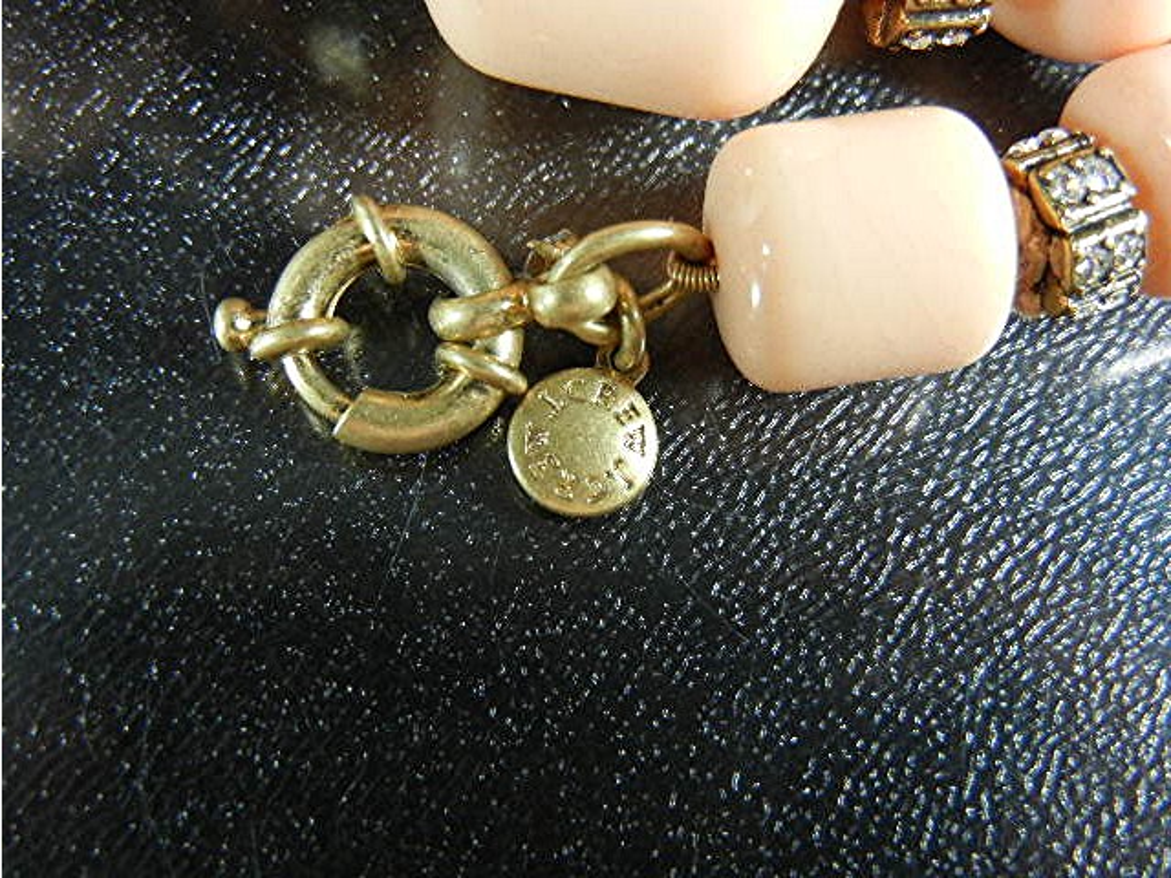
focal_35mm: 39
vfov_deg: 36.8
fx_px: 1319
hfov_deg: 47.9
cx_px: 586
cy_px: 439
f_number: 3.7
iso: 400
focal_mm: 7.1
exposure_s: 1/20.1
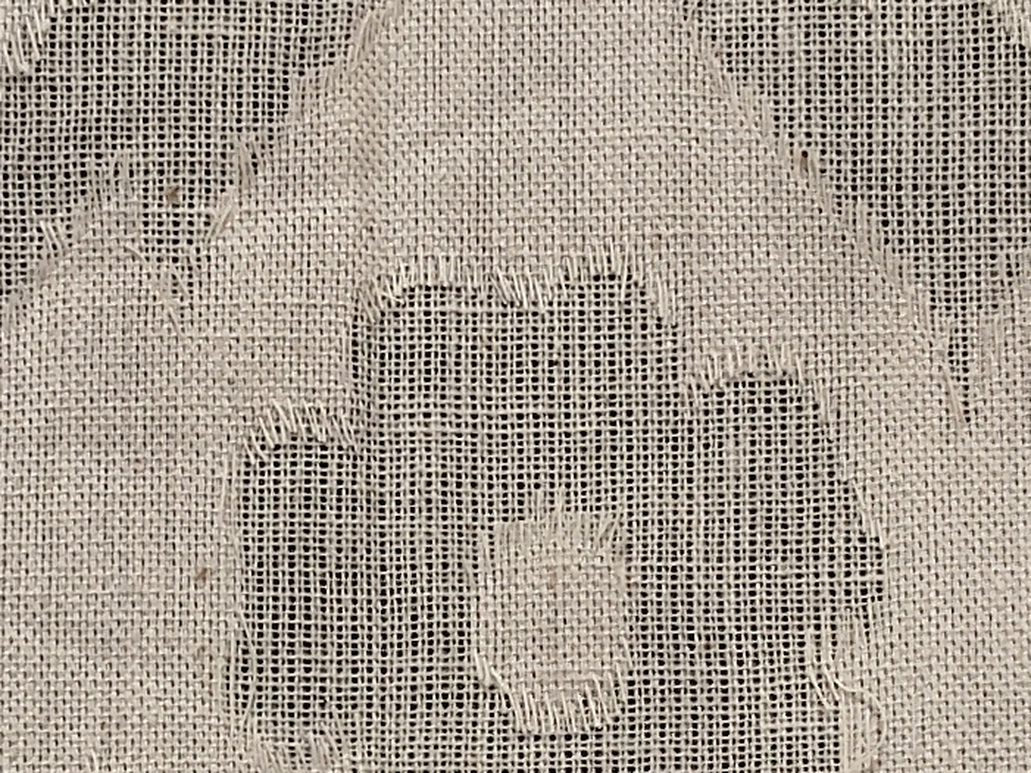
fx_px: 3604
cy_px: 736
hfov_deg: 16.3
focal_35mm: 121
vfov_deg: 12.1
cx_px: 491
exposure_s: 1/100
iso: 80
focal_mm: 2.78
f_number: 2
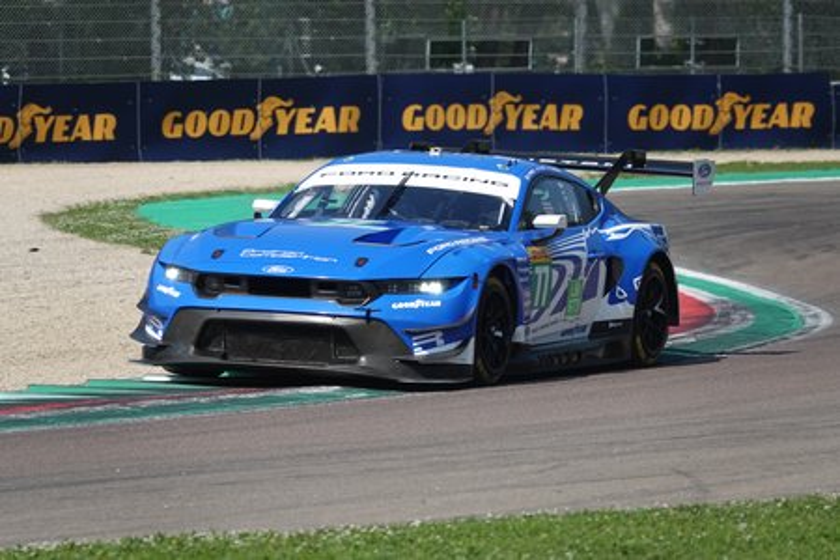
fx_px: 9333
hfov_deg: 5.2
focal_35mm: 400
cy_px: 280
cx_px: 420
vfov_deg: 3.4
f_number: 4.5
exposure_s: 1/800
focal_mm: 146.76
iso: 100
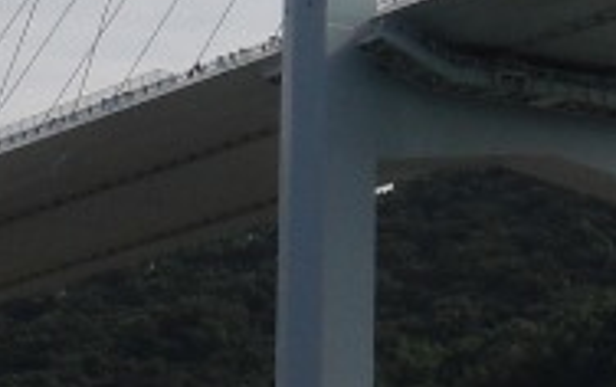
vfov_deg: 6.0
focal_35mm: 219
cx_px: 642
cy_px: -46
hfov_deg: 9.5
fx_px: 3681
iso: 64
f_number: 5.6
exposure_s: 1/640
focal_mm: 6.3
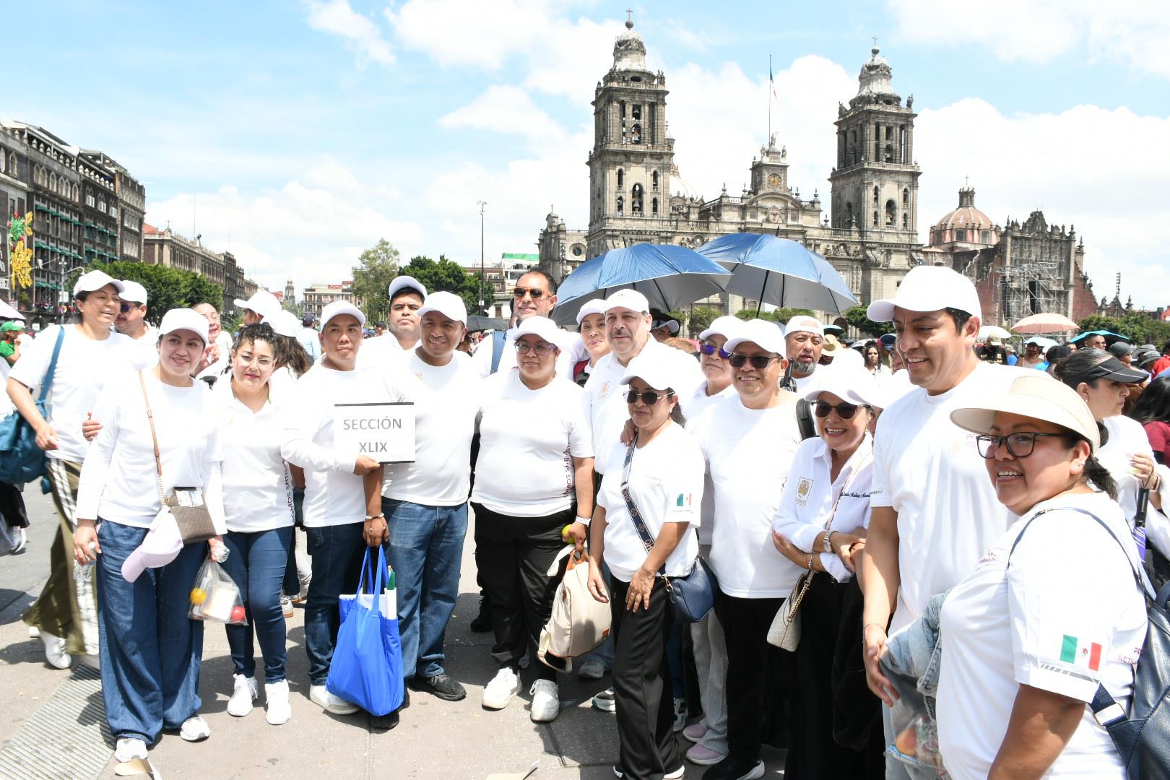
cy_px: 390
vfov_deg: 47.9
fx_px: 877
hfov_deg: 67.4
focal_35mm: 27
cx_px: 585
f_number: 13
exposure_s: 1/125
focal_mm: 18
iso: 250
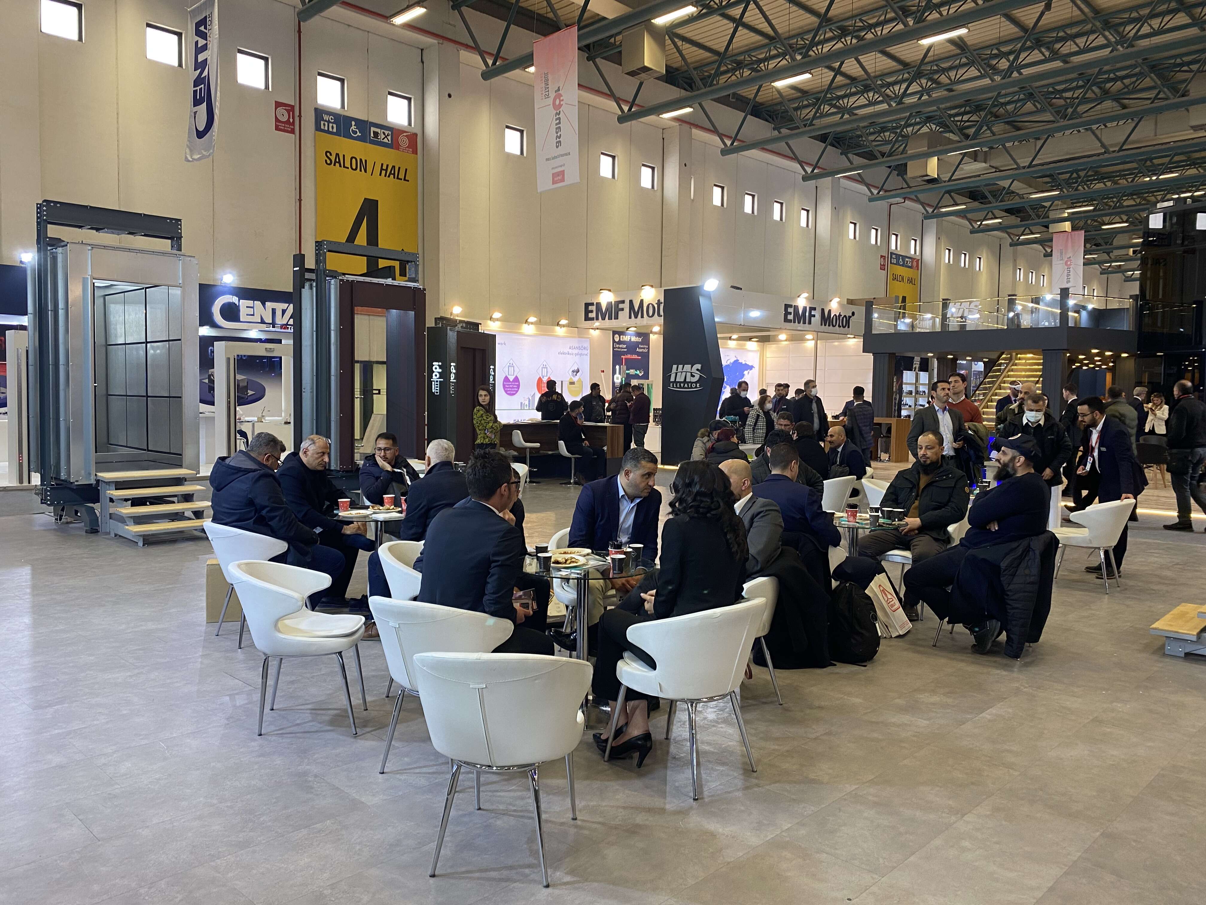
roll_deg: -0.8
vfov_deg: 53.1
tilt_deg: -2.3
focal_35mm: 26
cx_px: 603
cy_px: 452
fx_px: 906
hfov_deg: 67.3
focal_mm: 4.25
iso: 64
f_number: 1.8
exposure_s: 1/50
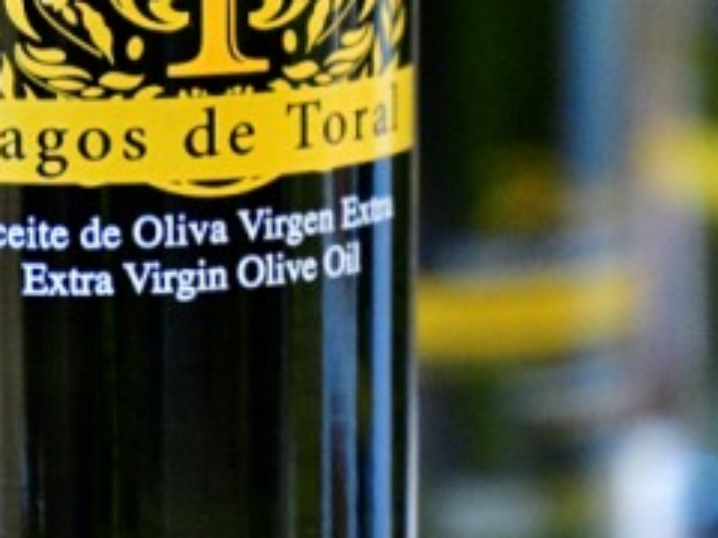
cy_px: -118
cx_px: 547
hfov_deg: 4.0
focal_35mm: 493
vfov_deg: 3.0
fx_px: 10226
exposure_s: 1/80
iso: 4000
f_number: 4
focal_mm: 80
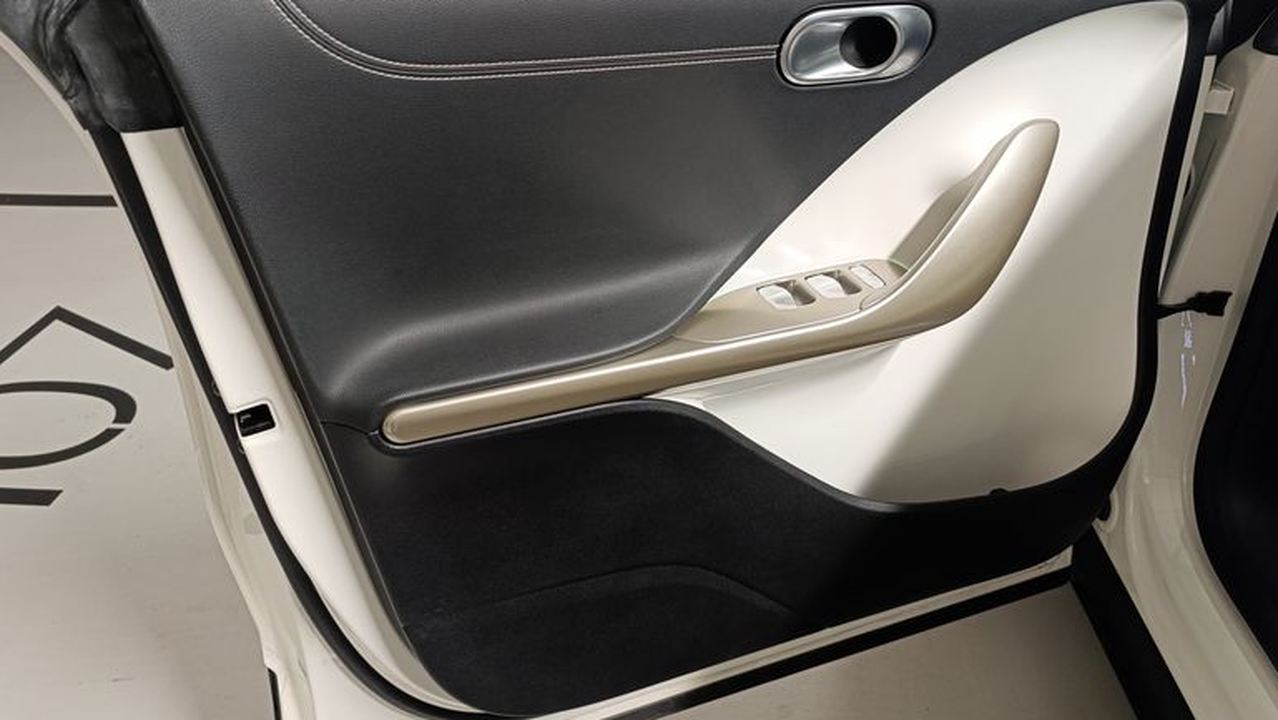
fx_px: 881
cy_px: 328
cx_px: 634
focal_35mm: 26
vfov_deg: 44.4
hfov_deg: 71.9
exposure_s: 1/33.3
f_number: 1.6
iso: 1000
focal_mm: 6.14
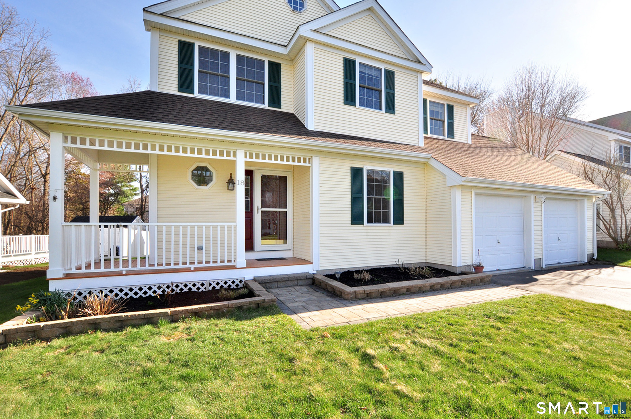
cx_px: 316
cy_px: 210
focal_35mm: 16
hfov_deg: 95.1
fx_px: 289
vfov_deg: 71.9
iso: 320
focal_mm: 11
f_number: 8
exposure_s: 1/250
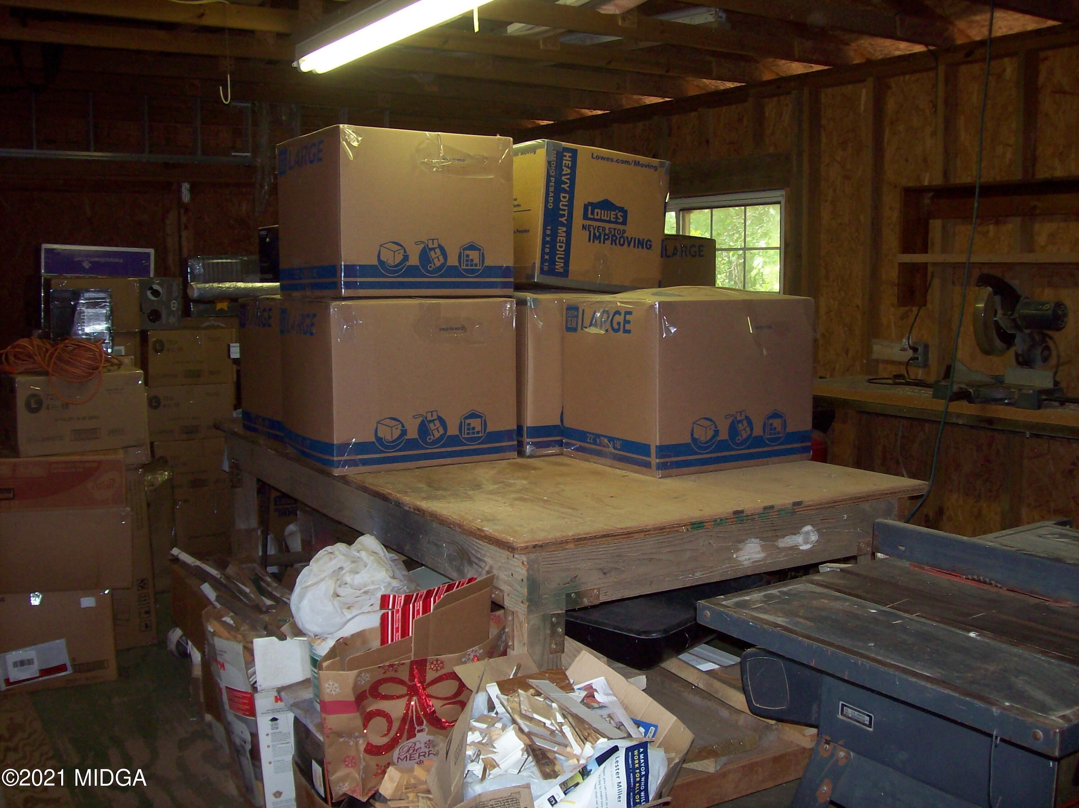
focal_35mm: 36
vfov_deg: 39.6
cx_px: 540
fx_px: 1122
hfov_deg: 51.4
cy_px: 404
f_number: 2.7
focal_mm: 6
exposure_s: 1/64
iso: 80
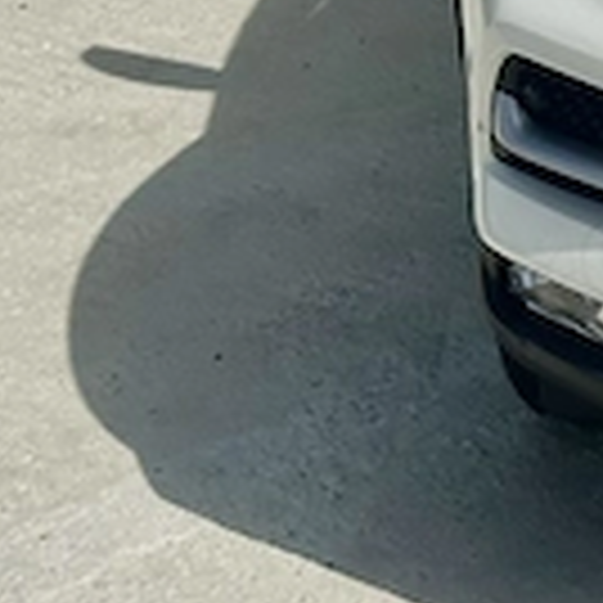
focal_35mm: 190
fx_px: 3745
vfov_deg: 9.0
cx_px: 1314
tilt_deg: -11.0
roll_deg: +0.3
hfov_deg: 8.6
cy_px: -212
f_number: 1.78
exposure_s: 1/18868
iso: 50
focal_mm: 6.86
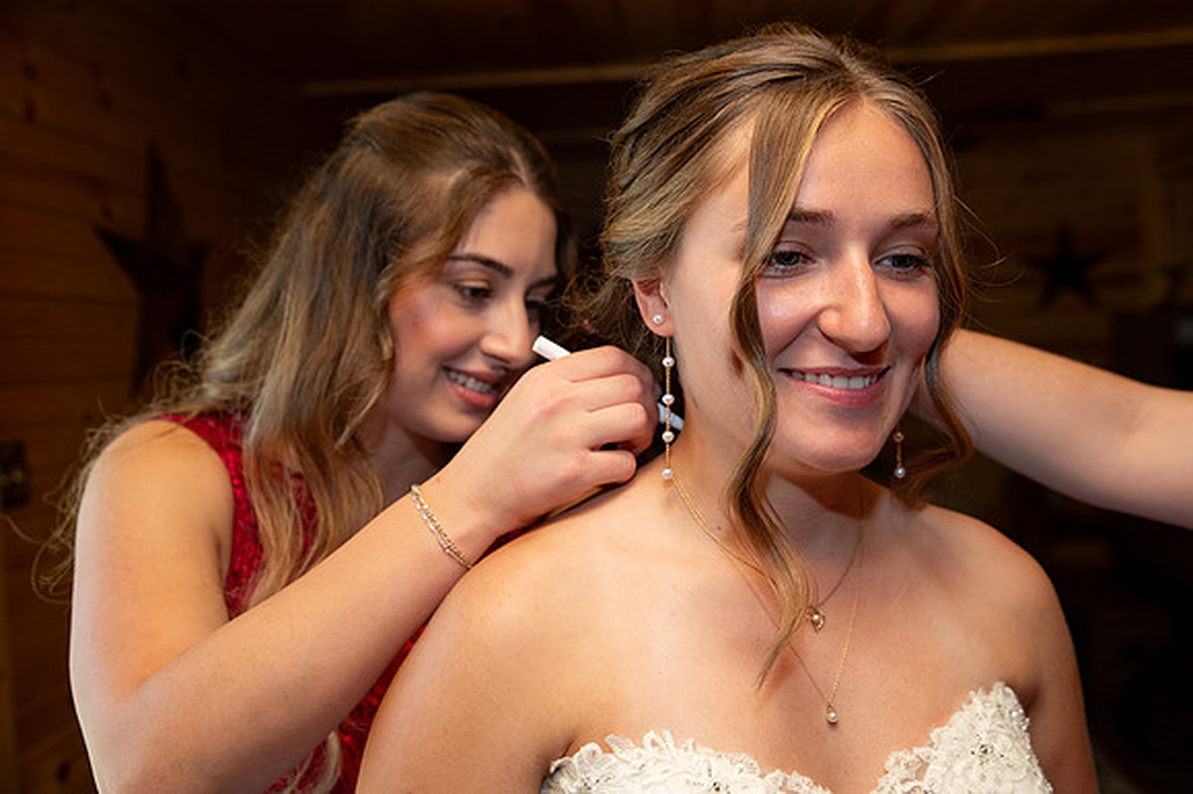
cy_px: 397
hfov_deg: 48.5
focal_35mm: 40
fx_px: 1325
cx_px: 596
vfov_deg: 33.4
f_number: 4
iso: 320
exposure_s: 1/125
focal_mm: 40
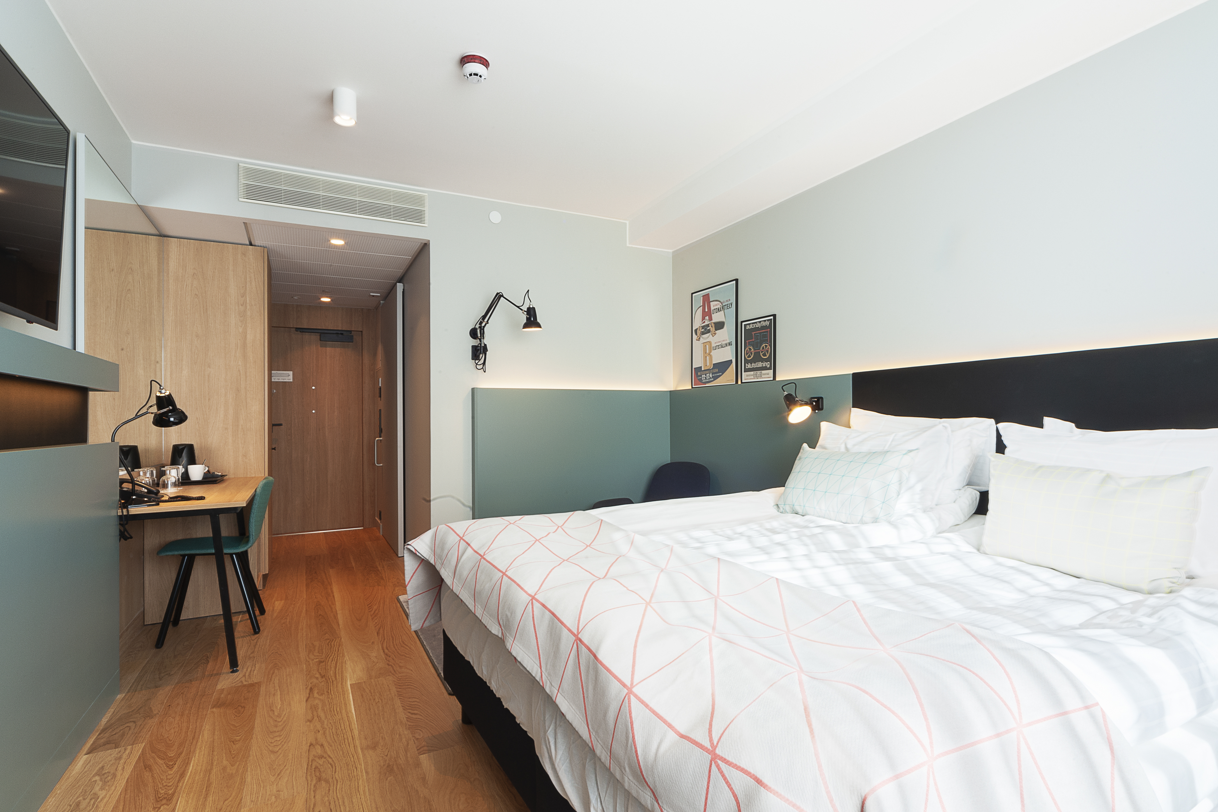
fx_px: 609
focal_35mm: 18
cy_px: 406
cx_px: 609
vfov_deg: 67.4
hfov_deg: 90.0
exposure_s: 1.6
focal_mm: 18
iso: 400
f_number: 25
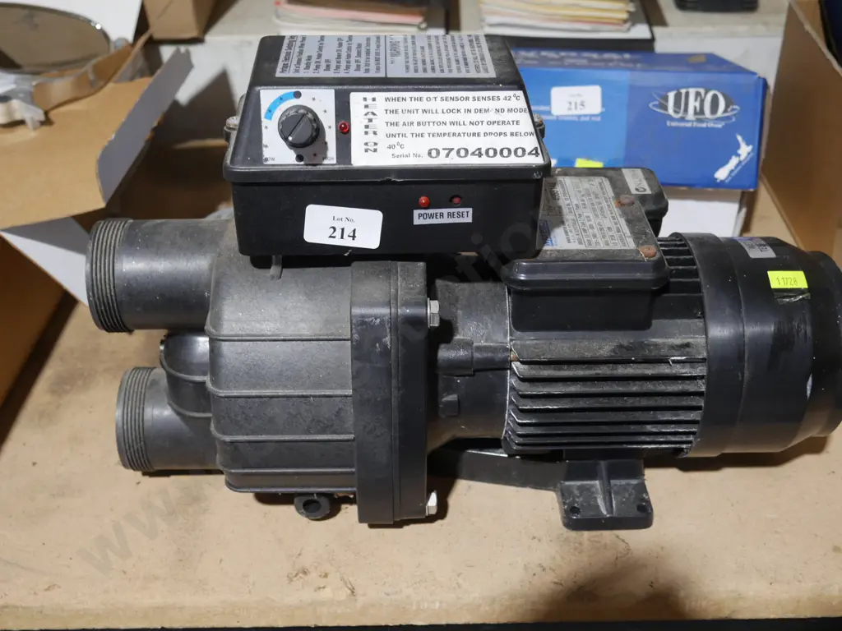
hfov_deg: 44.8
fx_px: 1022
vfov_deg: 34.3
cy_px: 316
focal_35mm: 42
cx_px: 421
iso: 1000
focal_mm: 21
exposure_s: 1/60
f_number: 4.6
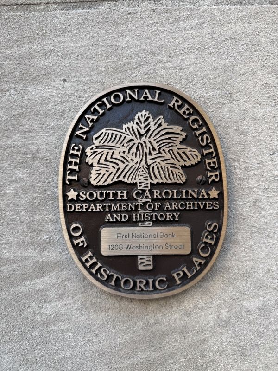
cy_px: 186
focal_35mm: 24
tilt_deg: +1.4
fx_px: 257
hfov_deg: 56.8
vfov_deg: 71.6
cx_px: 139
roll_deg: +0.3
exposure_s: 1/145
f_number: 1.78
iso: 50
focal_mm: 6.76
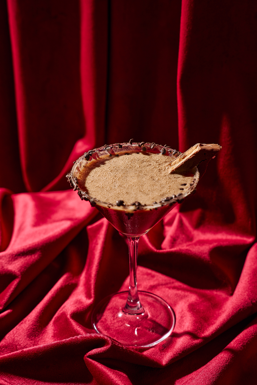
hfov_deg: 23.3
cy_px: 192
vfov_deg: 34.3
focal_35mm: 58
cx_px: 128
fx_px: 624
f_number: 5.6
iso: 160
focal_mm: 58.3
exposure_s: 1/100
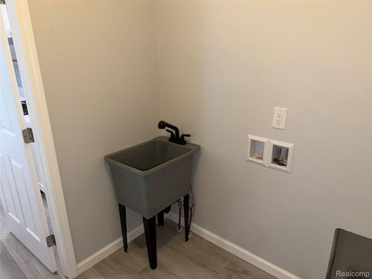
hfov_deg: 71.6
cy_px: 140
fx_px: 258
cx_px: 186
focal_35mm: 24
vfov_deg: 56.8
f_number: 1.78
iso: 50
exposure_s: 1/29
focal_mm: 6.76
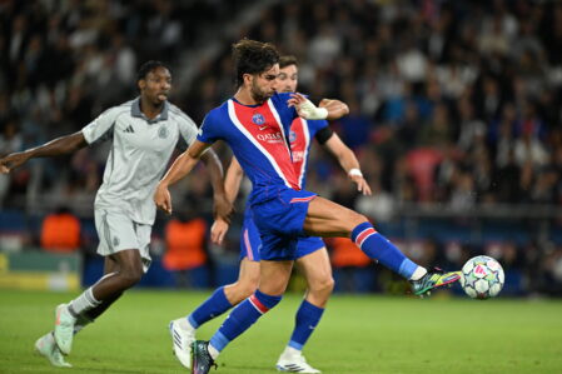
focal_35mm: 400
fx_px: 6242
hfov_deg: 5.2
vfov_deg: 3.4
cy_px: 187
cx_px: 281
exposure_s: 1/2000
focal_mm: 400
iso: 2000
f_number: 2.8
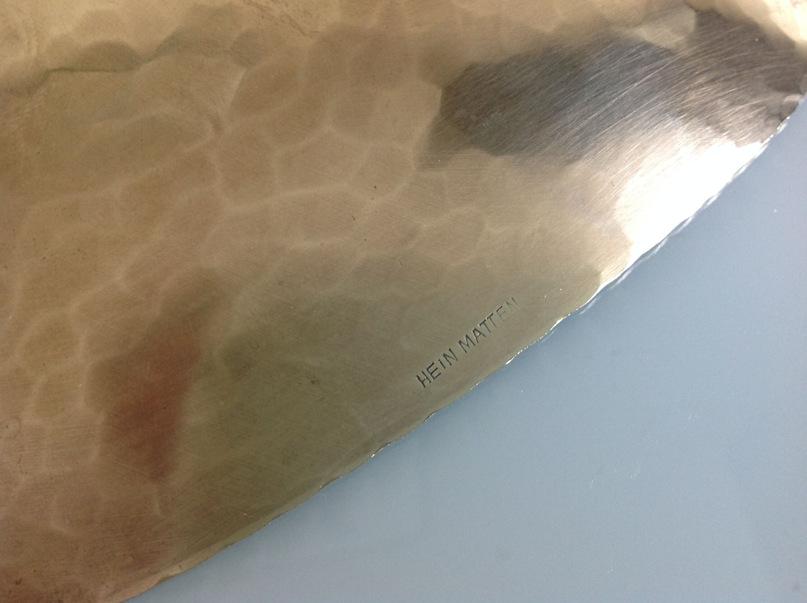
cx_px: 404
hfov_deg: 52.7
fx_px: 815
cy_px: 302
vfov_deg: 40.6
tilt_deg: -62.9
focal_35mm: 35
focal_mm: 4.28
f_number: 2.4
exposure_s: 1/15
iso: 125
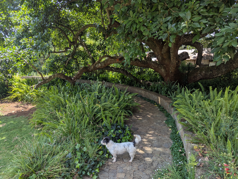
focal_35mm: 24
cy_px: 90
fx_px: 165
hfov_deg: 71.6
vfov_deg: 56.8
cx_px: 119
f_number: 1.85
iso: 47
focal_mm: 6.81
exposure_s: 1/380
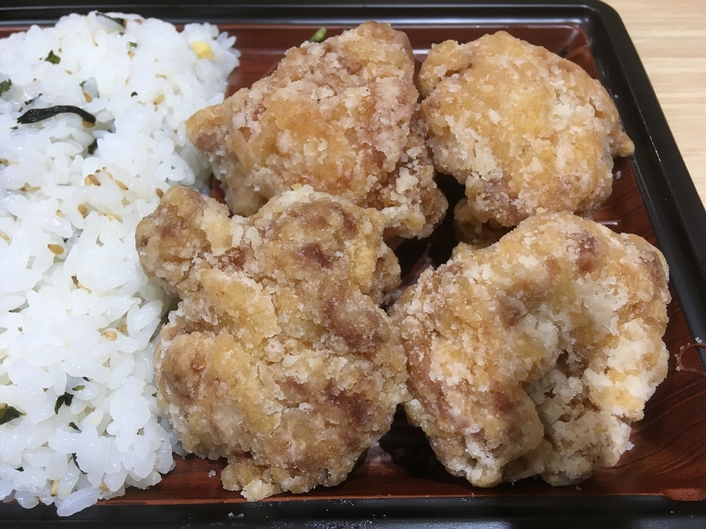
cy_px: 264
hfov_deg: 61.7
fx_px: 591
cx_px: 353
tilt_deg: -56.3
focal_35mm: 29
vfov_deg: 48.2
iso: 25
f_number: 2.2
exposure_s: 1/30
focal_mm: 4.15
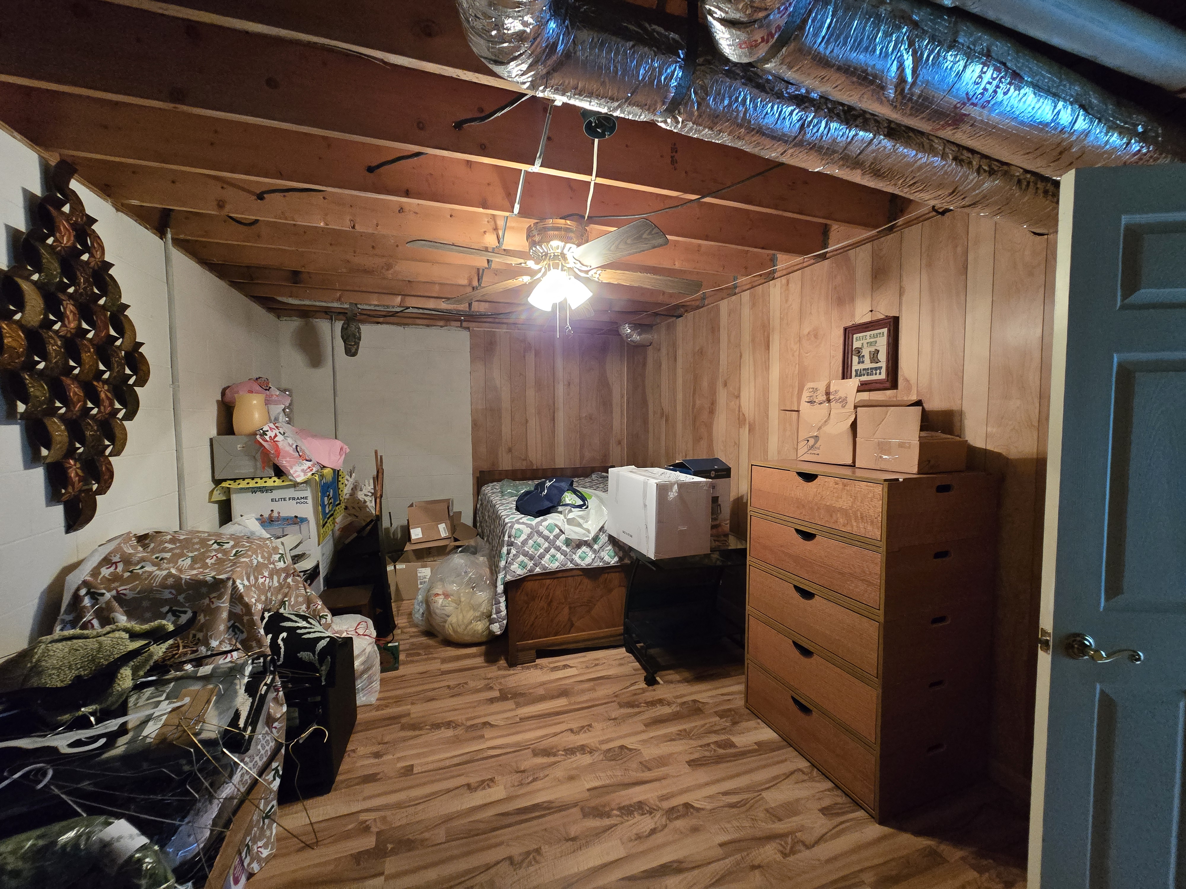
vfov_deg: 89.9
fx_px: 445
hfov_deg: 106.2
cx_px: 593
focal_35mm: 13
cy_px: 444
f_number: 2.2
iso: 1000
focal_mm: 2.2
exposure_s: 1/60
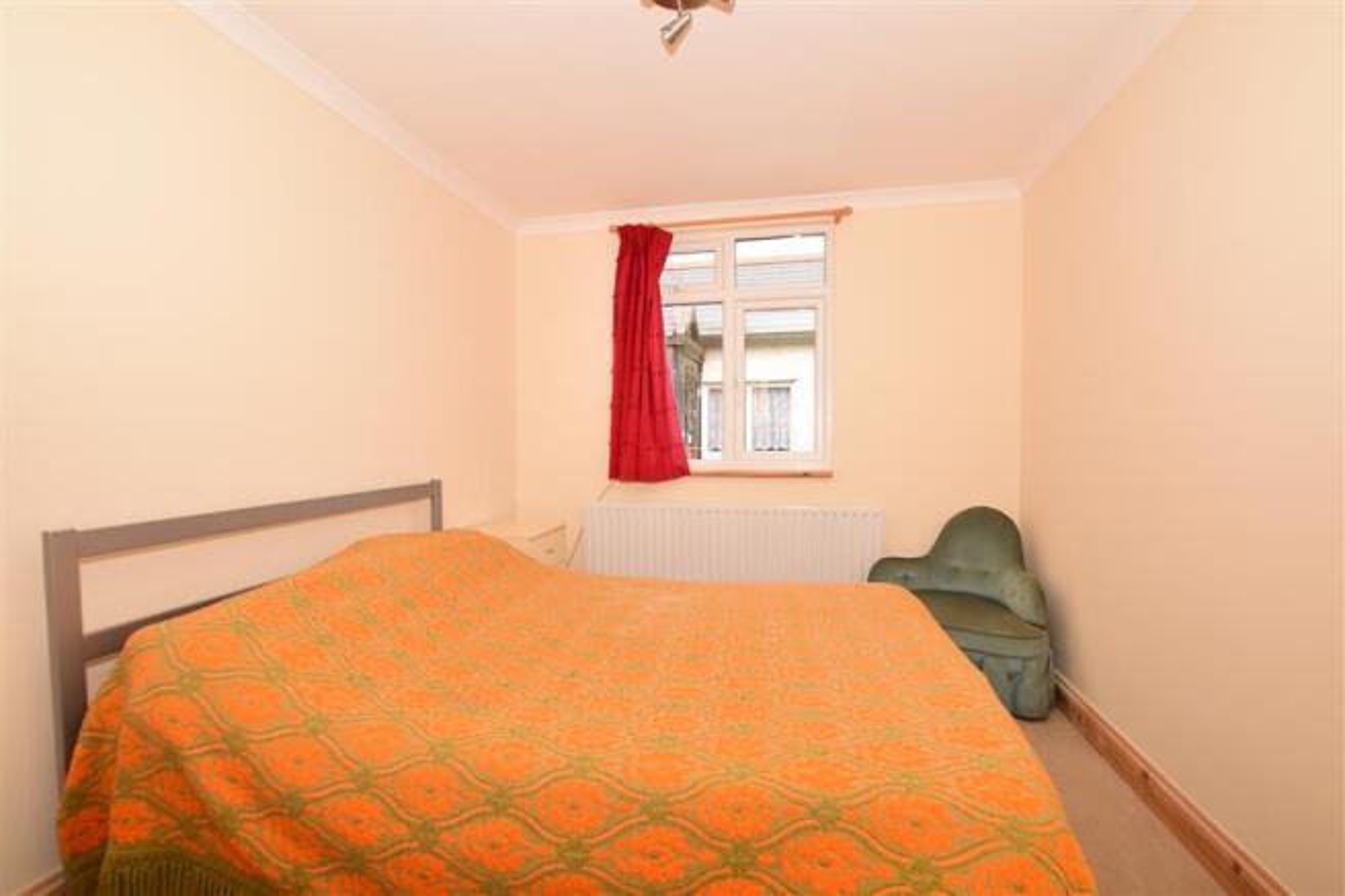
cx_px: 672
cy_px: 448
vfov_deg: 77.3
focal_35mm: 15
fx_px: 560
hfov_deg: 100.4
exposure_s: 1/200
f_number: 8
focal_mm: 10
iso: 200
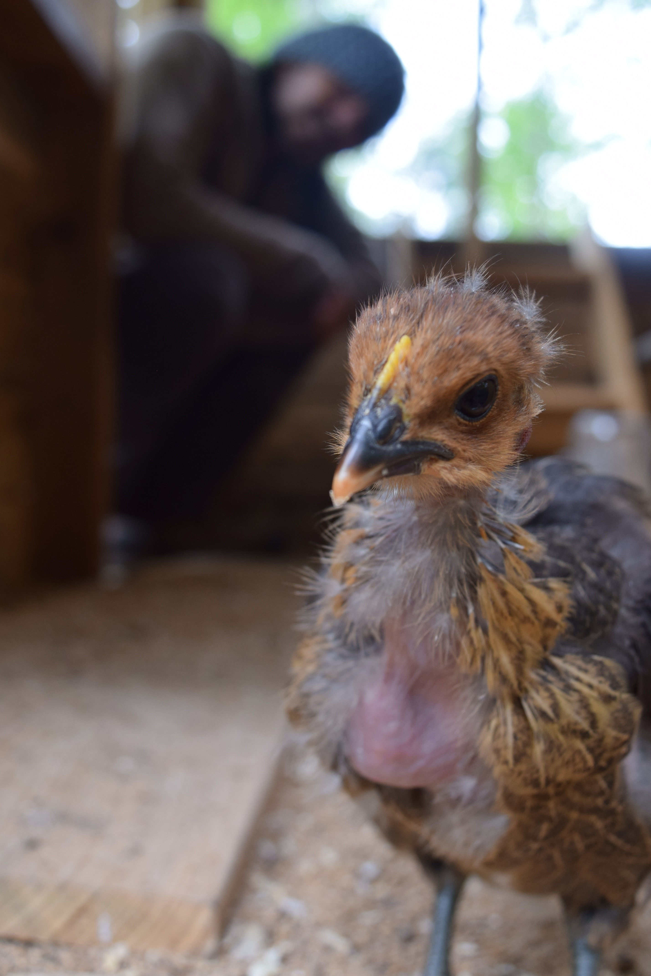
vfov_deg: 50.1
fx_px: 1046
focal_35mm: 39
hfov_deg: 34.6
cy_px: 479
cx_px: 313
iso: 400
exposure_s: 1/100
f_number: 5
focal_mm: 23
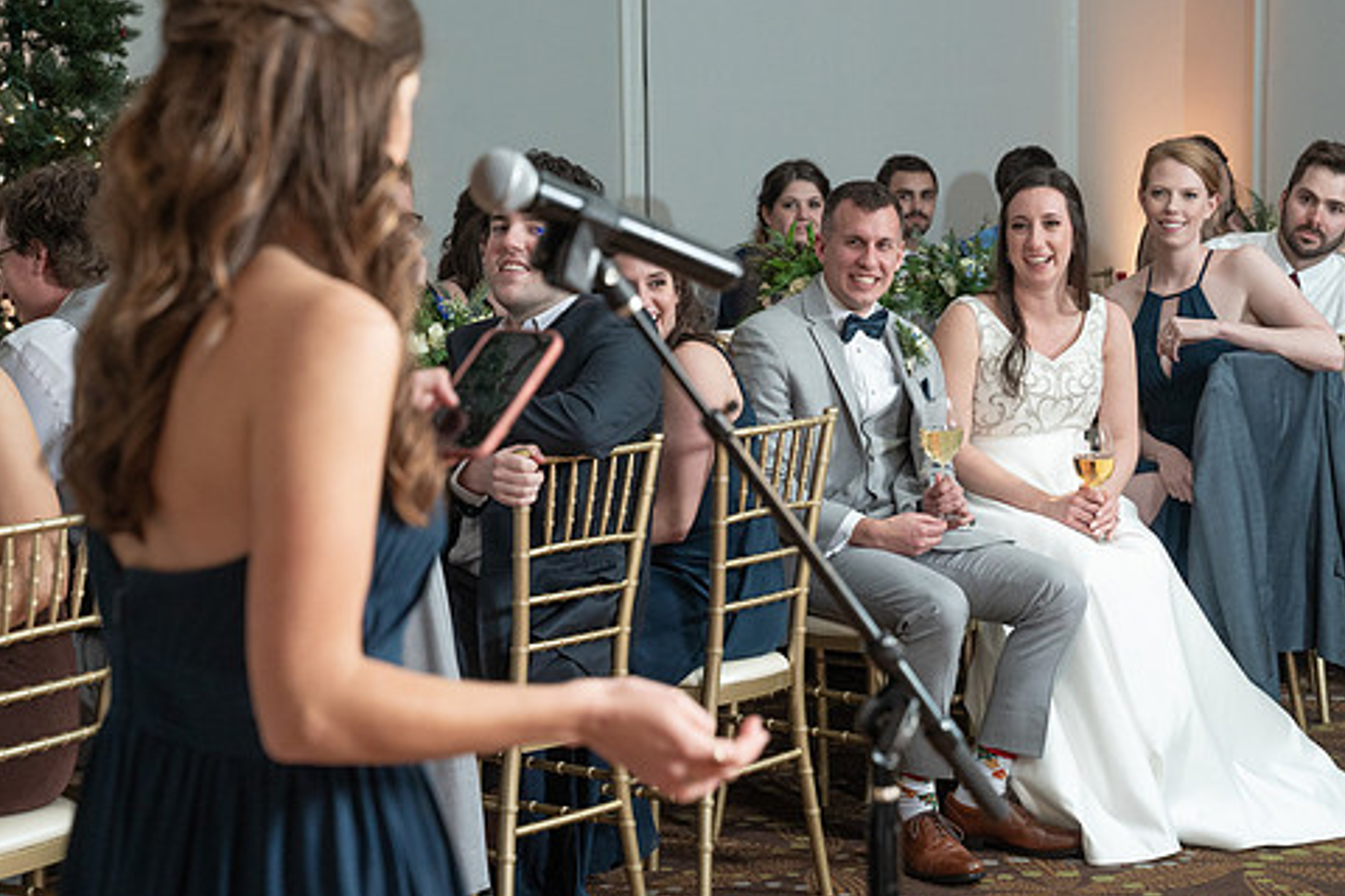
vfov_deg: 15.5
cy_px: 405
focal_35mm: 88
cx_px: 668
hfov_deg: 23.1
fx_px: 3288
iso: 2000
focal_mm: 70
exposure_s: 1/200
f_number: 5
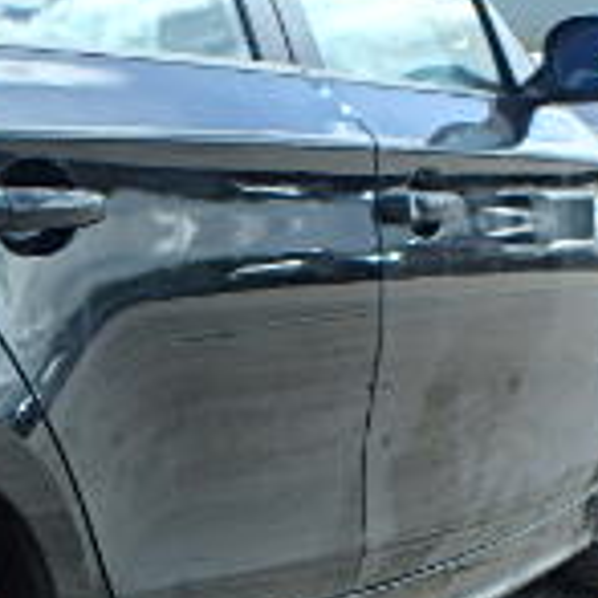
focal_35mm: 81
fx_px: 1583
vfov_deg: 20.9
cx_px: -317
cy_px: 557
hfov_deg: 18.7
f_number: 3.5
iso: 125
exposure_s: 1/640
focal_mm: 3.7
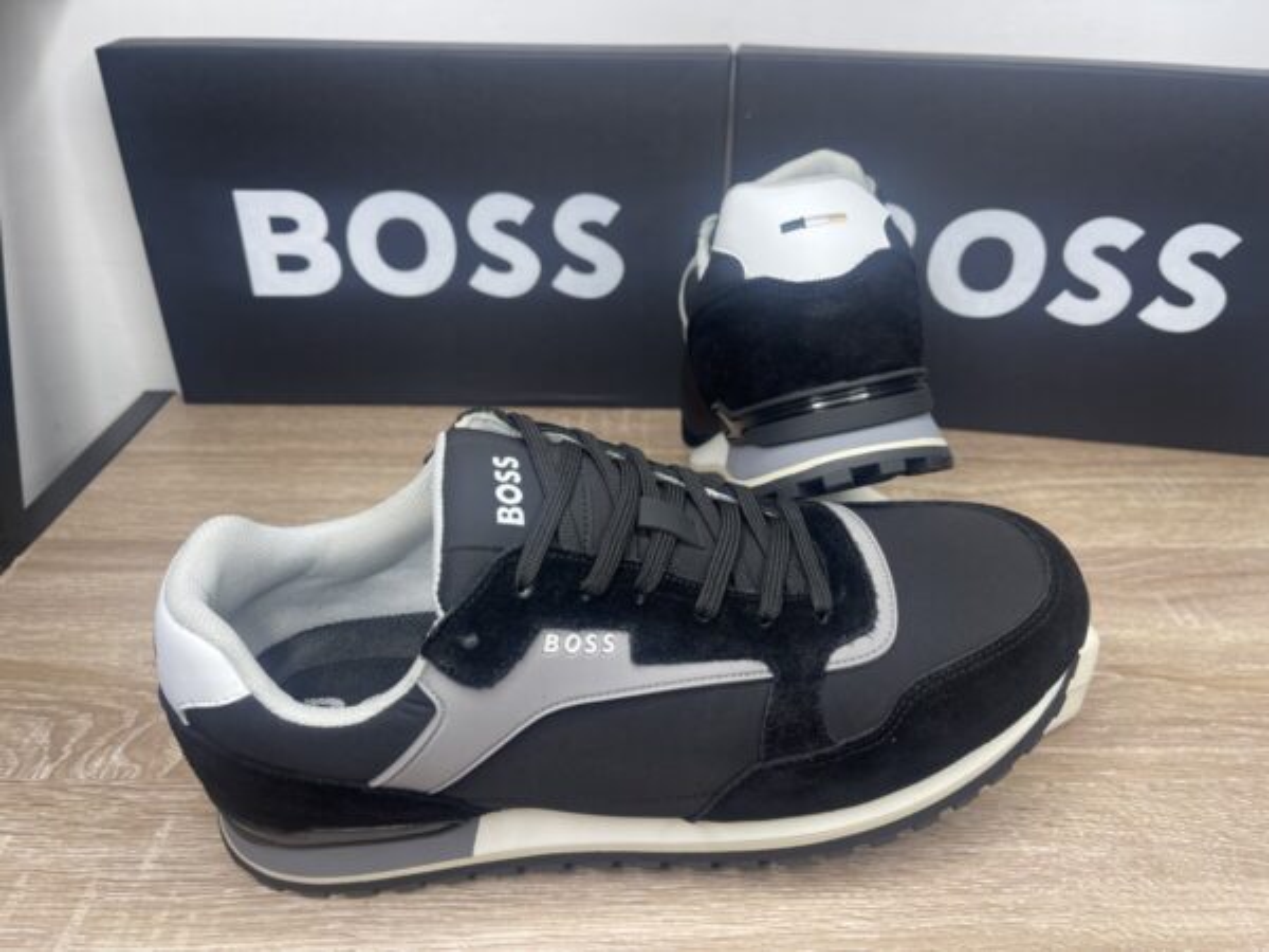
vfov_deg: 54.9
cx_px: 634
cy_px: 476
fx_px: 916
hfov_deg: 69.4
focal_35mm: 25
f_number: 1.6
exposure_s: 1/120
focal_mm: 5.1
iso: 80
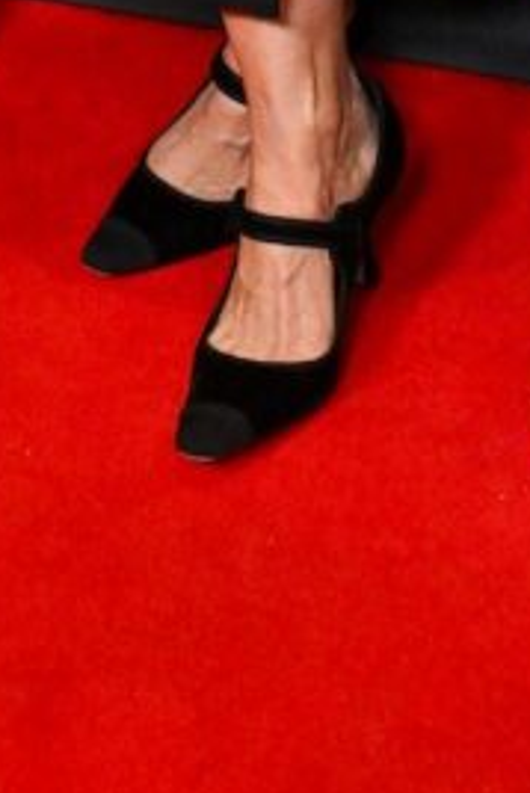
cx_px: 338
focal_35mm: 172
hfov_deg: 8.0
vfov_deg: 10.3
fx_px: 3793
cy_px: -1130
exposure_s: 1/160
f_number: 8
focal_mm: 30
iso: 3200
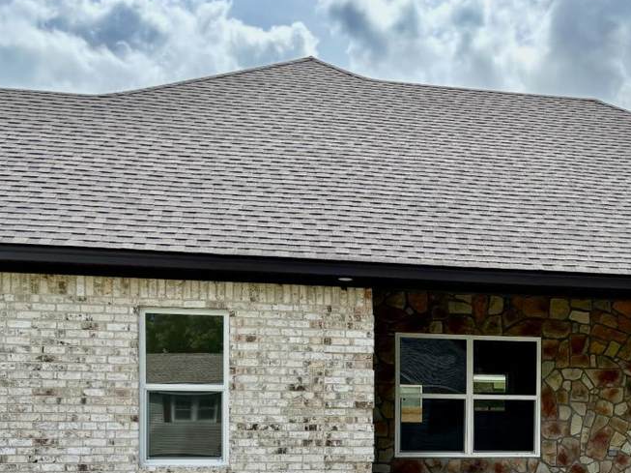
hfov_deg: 35.5
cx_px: 557
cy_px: 433
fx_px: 929
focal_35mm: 51
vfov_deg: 27.4
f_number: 1.6
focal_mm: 5.96
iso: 50
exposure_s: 1/1667
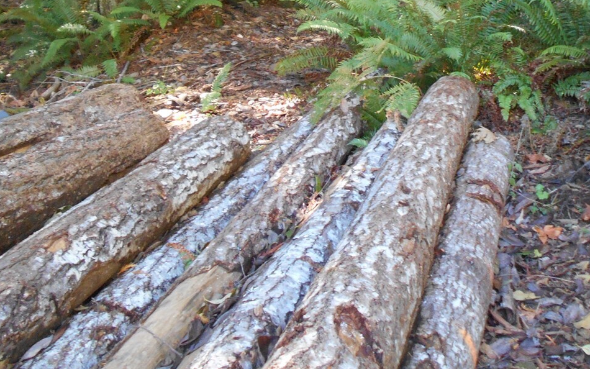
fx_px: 804
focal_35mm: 50
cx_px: 326
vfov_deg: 25.0
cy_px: 30
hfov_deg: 40.2
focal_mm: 5.1
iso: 400
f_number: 3.4
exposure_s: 1/30
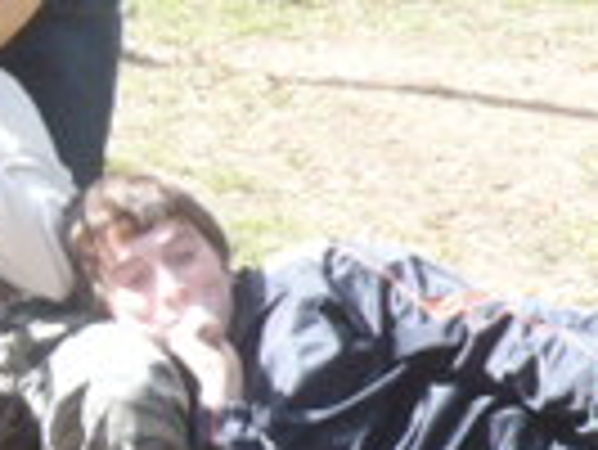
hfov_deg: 10.3
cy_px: -36
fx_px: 2905
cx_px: -787
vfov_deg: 8.8
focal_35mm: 168
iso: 100
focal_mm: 5.8
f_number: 2.8
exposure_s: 1/200
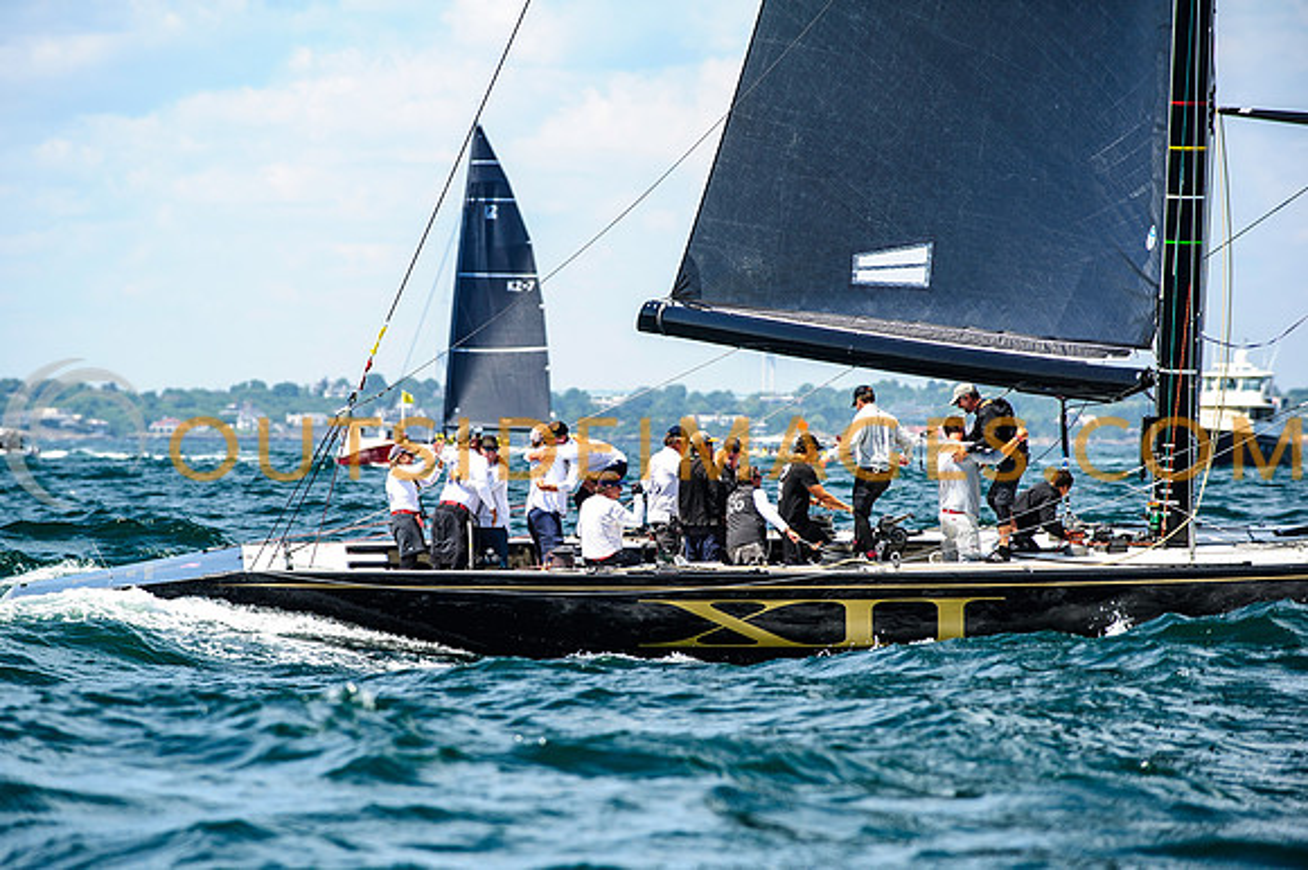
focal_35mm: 220
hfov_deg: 9.4
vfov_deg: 6.2
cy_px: 479
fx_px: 7997
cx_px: 588
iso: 320
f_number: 5
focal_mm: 200
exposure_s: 1/1250
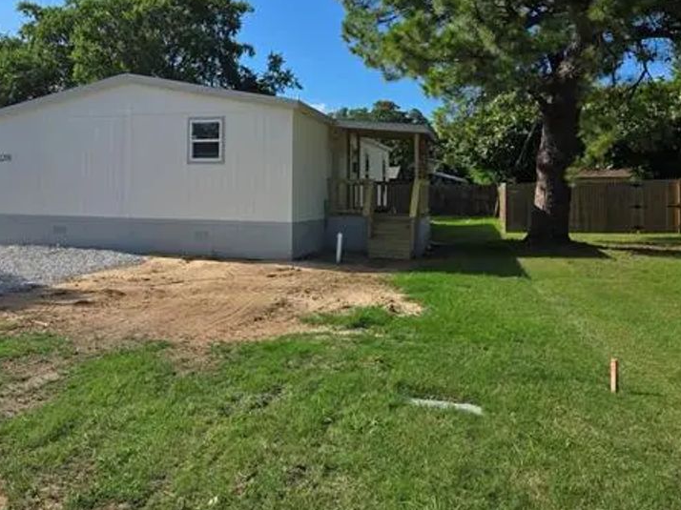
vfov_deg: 42.3
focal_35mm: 33
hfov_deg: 54.2
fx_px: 649
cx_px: 226
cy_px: 164
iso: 40
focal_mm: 5.4
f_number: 1.8
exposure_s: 1/2921
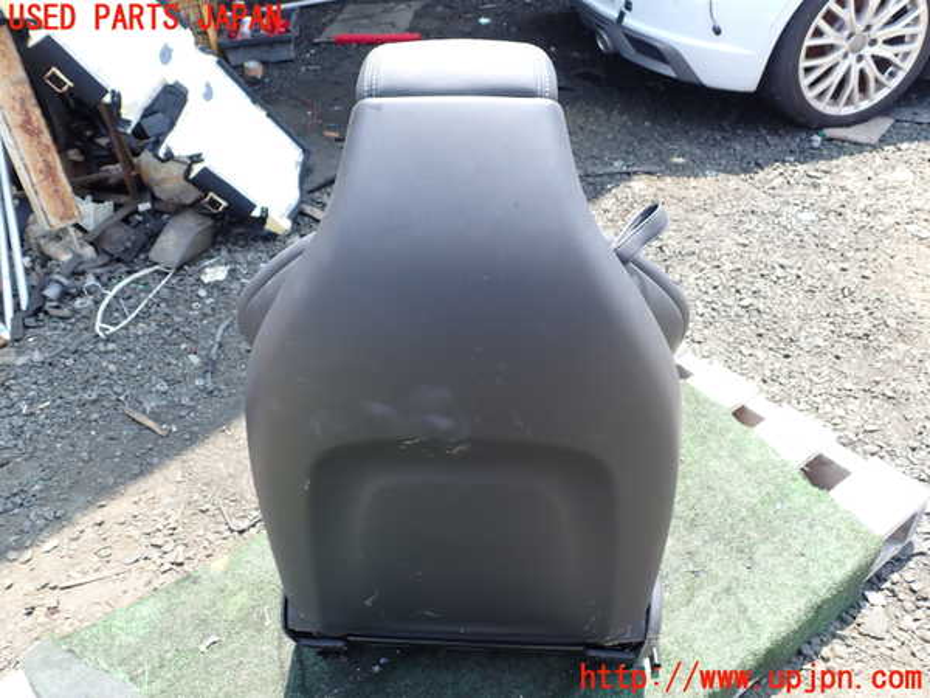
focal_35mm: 30
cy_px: 349
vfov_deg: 46.8
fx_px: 806
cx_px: 465
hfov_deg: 60.0
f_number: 3.2
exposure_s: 1/125
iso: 100
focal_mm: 5.4
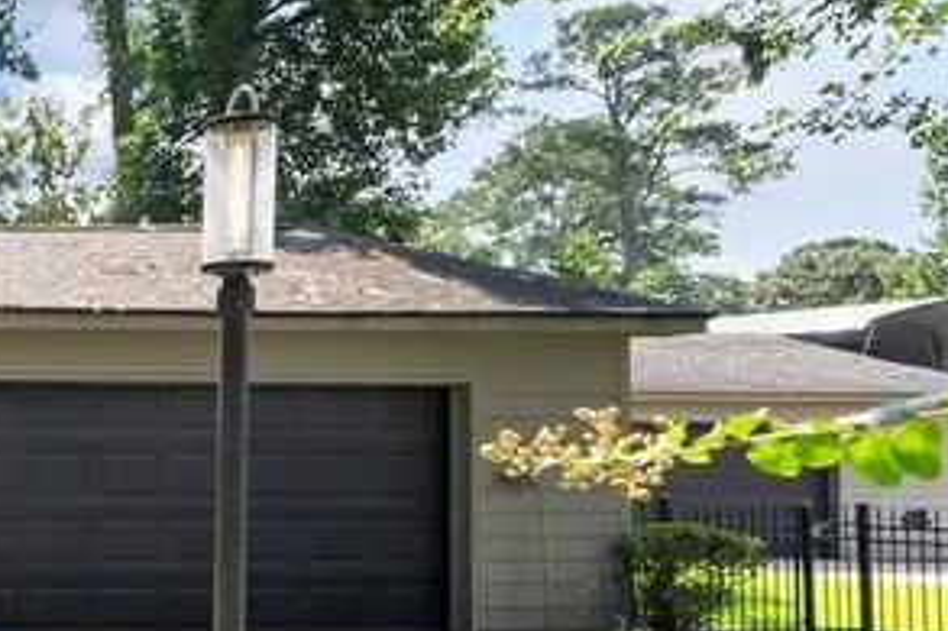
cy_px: 427
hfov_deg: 25.3
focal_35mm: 49
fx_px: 1290
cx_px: -595
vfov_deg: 27.3
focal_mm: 14
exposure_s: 1/40
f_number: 8
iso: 100
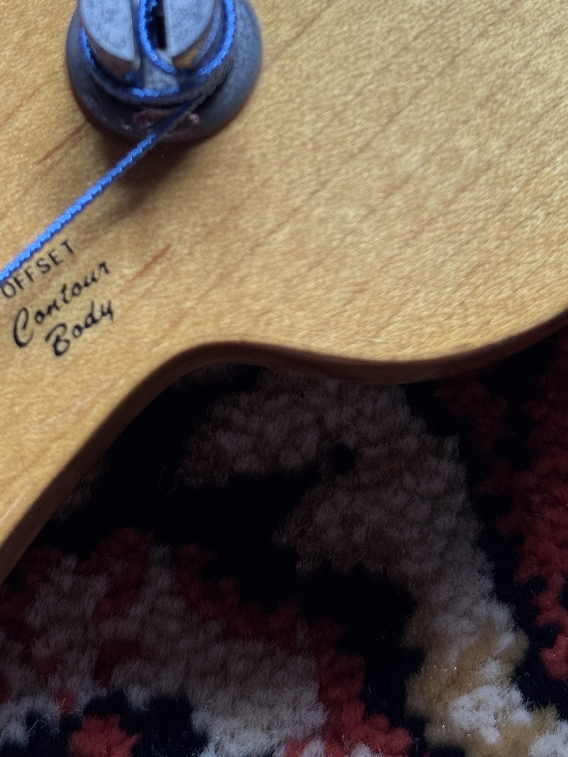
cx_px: 331
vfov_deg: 22.2
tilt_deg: -73.4
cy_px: 82
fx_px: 1881
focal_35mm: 86
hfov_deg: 17.2
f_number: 1.78
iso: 100
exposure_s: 1/62
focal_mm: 6.76
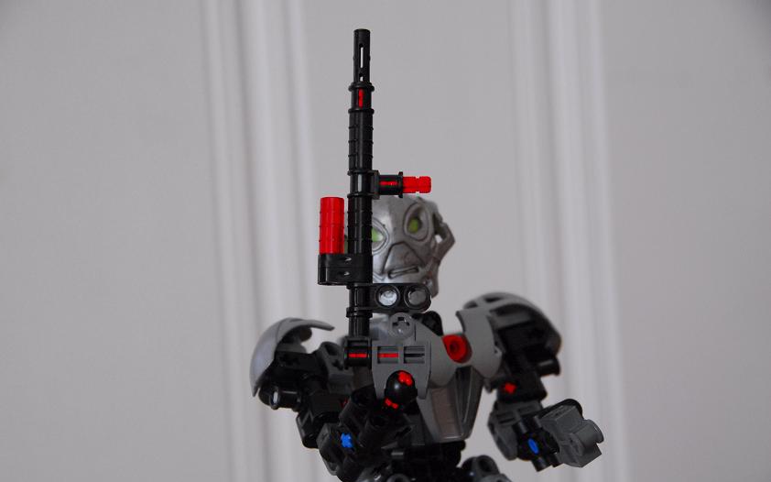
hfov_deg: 22.3
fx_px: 1954
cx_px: 383
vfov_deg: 14.1
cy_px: 254
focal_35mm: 93
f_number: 4.8
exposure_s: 1/30
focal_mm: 60
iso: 1100
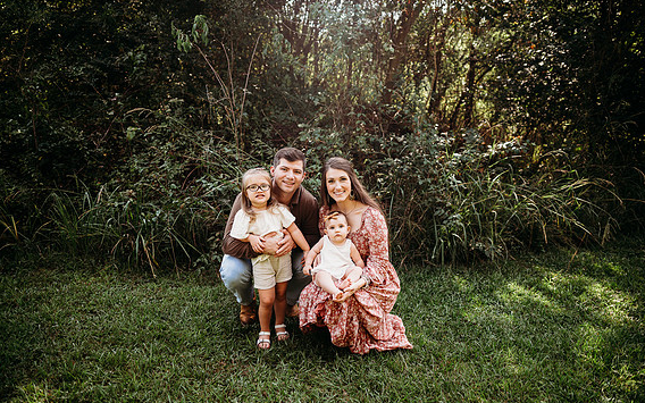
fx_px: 439
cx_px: 324
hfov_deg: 72.5
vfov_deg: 49.2
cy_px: 216
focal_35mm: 25
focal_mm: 24
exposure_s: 1/320
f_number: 2.2
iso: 100
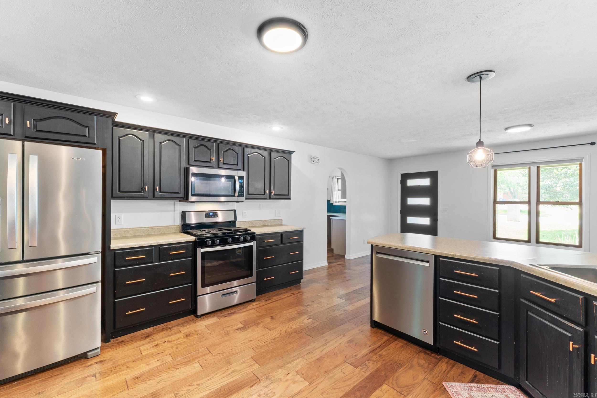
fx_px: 249
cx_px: 298
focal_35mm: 15
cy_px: 199
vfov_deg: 77.3
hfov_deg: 100.4
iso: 200
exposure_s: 2
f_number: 9
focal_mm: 10
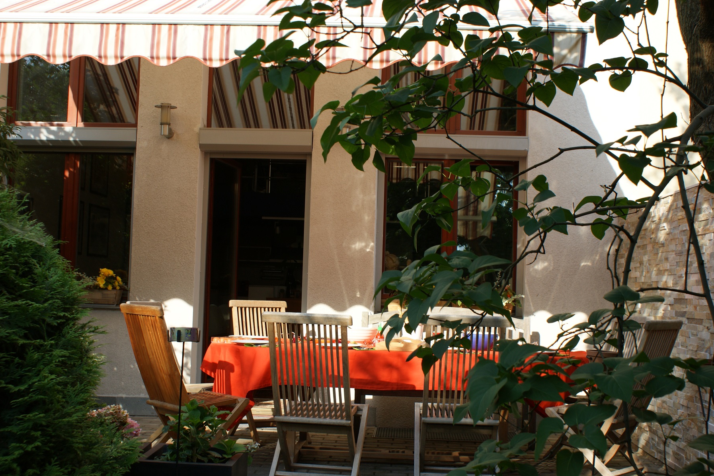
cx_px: 356
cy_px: 238
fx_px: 853
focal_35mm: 43
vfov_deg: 31.2
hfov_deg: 45.4
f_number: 6.3
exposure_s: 1/100
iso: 100
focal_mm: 28
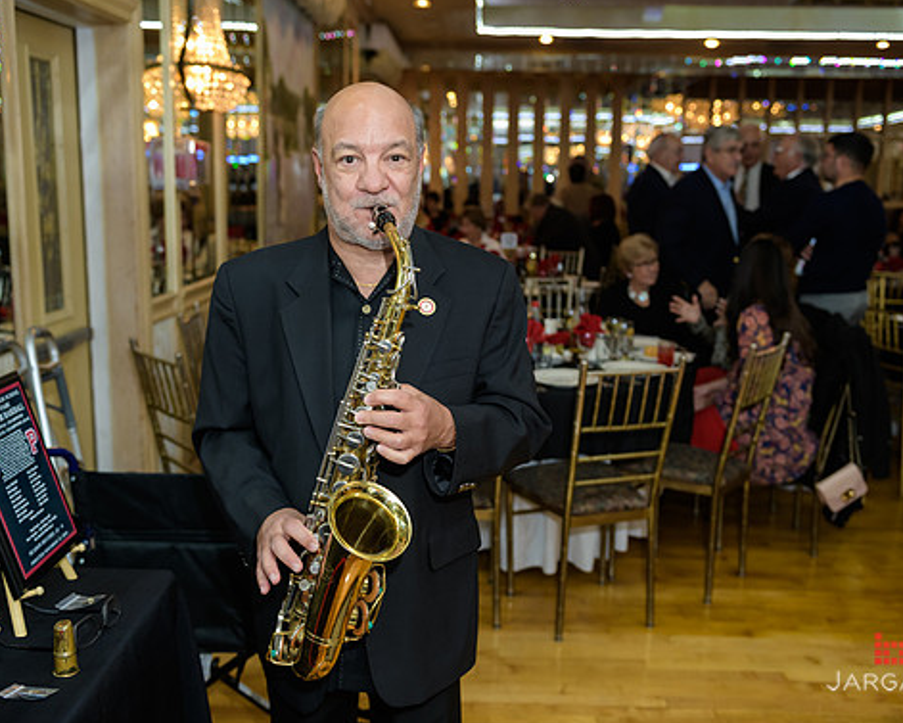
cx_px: 454
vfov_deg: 40.1
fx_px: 989
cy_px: 362
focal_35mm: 37
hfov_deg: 49.1
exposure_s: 1/125
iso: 1000
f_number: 3.2
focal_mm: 32
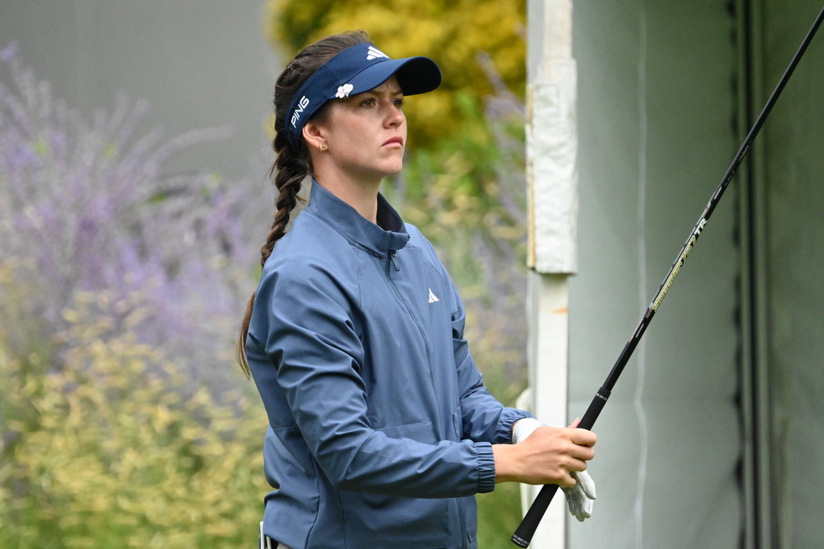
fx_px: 13732
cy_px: 274
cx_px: 412
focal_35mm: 600
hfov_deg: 3.4
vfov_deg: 2.3
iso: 6400
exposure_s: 1/3200
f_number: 5.6
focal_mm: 400
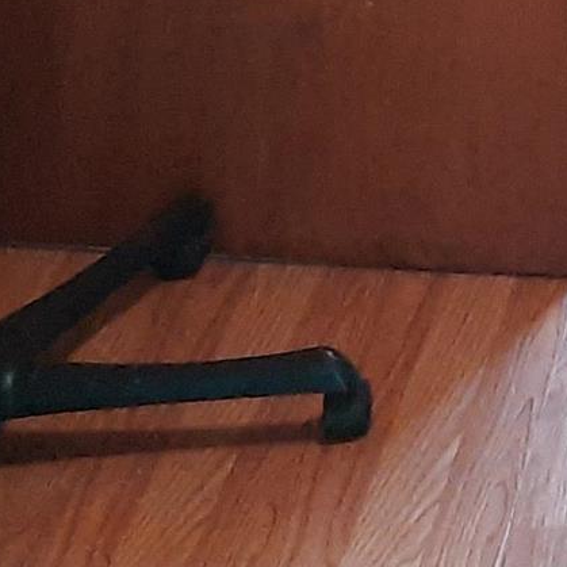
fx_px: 3002
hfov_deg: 9.2
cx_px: 1547
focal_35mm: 162
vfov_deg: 9.3
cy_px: -905
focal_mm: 4.6
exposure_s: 1/60
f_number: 2
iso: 400
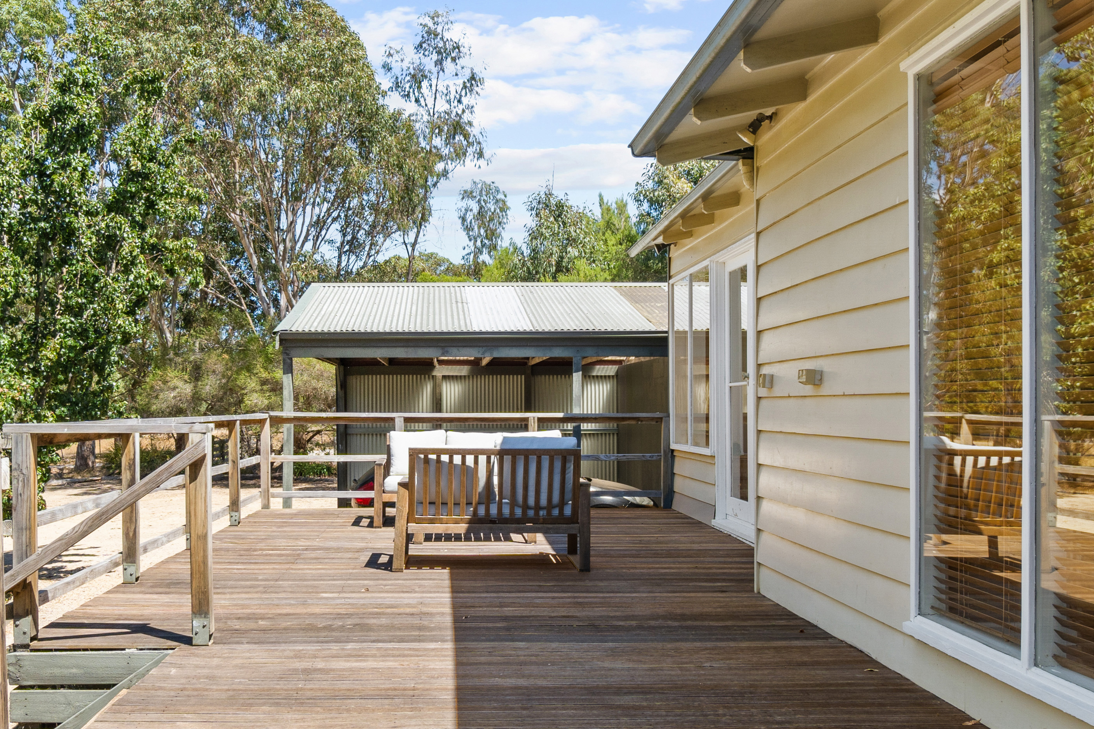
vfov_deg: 39.9
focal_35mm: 33
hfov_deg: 56.9
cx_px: 455
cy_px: 412
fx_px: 1003
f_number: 8
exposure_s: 1/25
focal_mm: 10
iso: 100
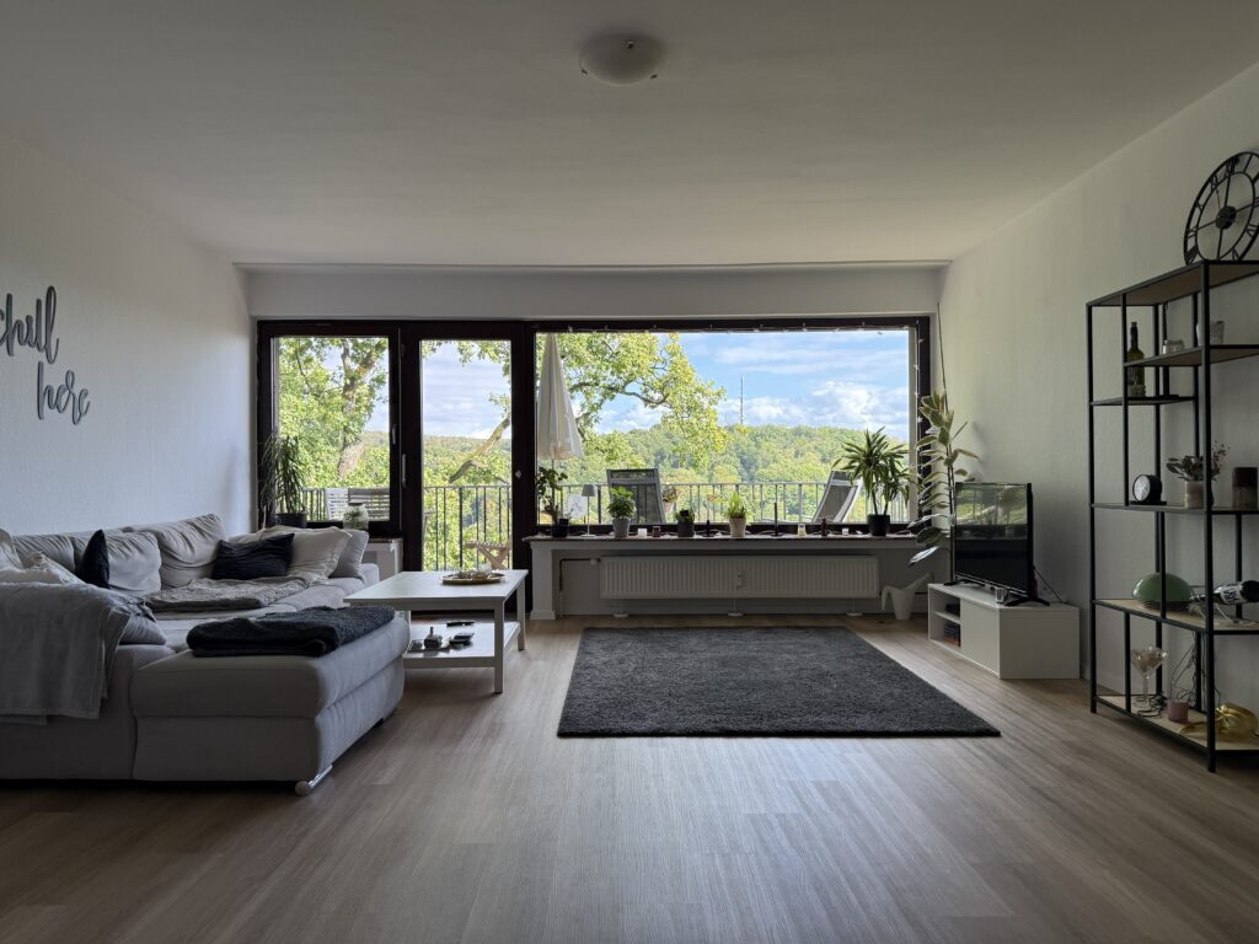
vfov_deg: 56.8
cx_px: 630
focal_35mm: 24
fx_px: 873
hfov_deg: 71.6
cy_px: 472
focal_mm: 6.76
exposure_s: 1/453
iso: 100
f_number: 1.78
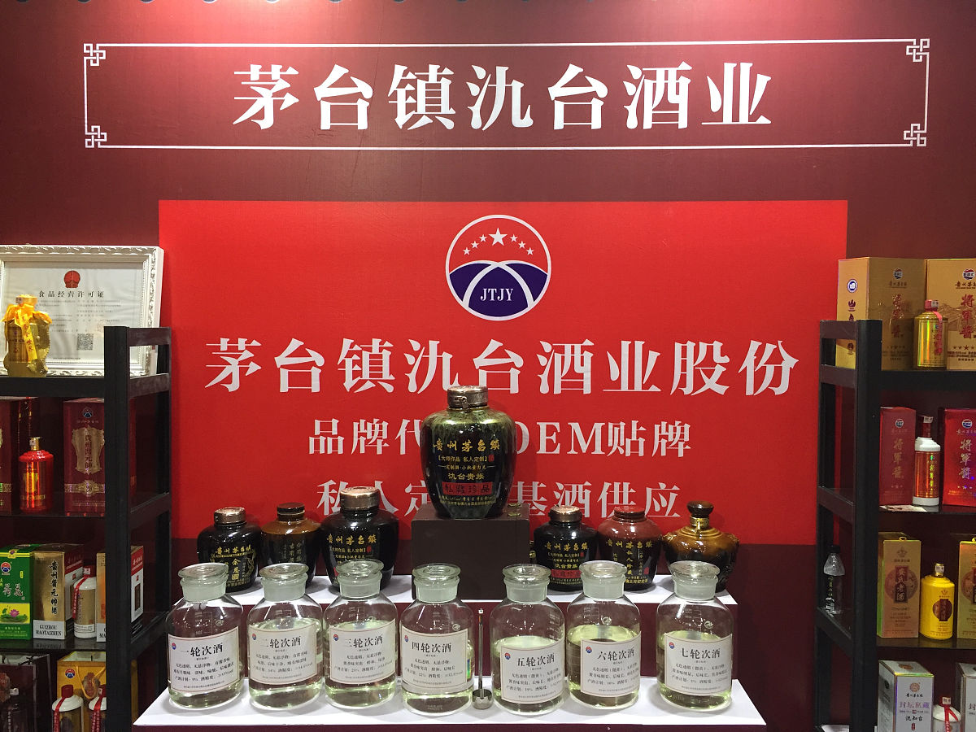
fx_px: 818
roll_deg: -0.7
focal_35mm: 29
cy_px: 366
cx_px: 488
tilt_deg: -2.4
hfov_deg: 61.7
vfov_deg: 48.2
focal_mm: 4.15
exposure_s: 1/33
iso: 64
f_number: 2.2
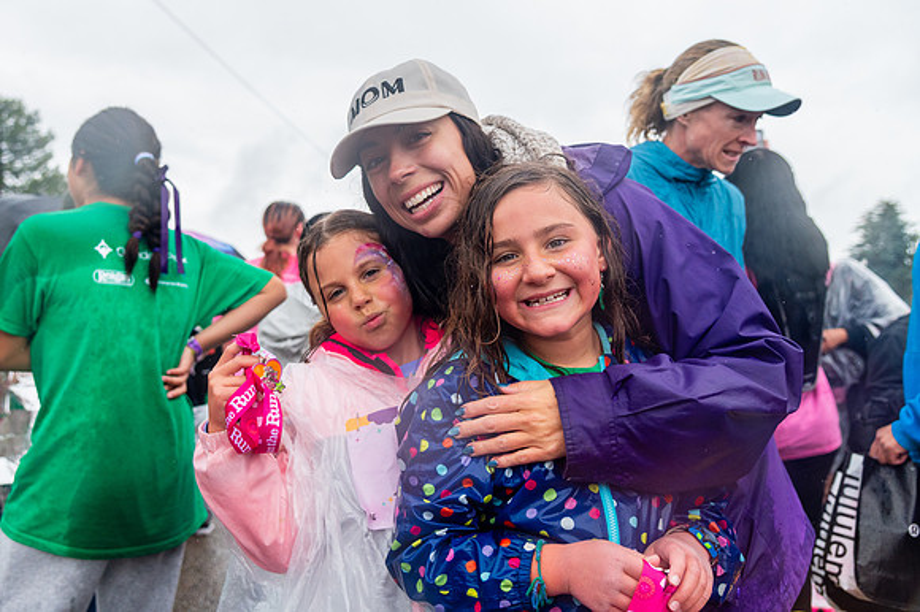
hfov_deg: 52.9
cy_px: 256
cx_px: 387
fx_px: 921
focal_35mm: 36
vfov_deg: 36.7
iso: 1600
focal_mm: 31
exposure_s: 1/2500
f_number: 4
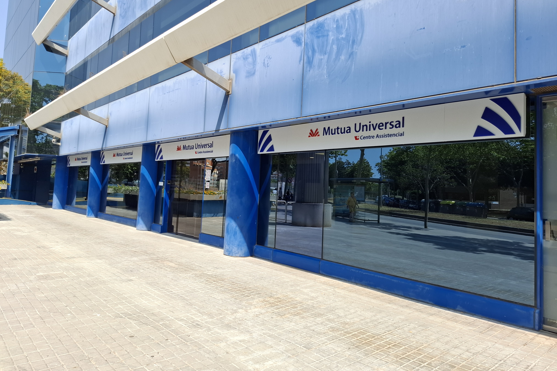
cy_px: 165
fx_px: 371
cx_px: 278
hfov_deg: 73.7
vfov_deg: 53.0
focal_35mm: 24
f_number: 1.8
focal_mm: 5.54
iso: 50
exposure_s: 1/829
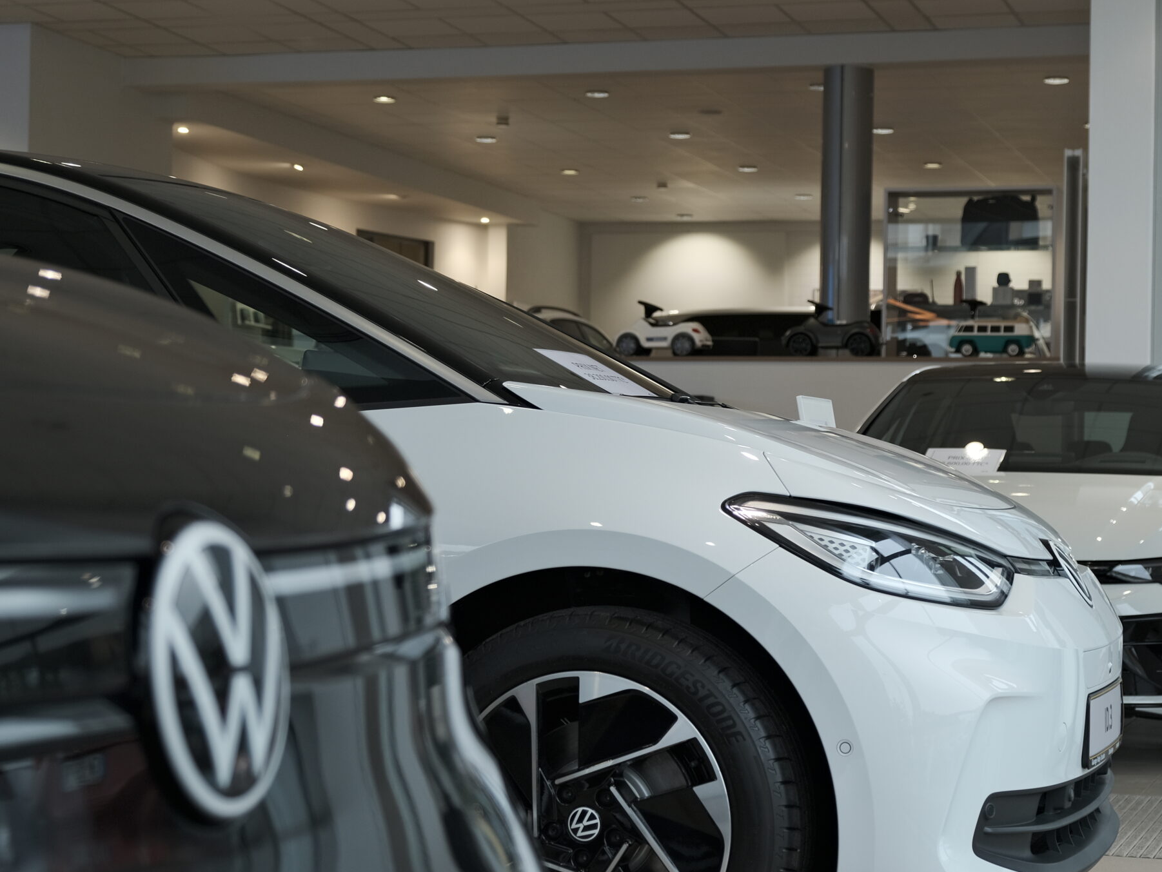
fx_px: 1981
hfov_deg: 32.7
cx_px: 619
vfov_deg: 24.8
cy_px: 434
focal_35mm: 59
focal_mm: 35.8
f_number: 4
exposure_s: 1/60
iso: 320
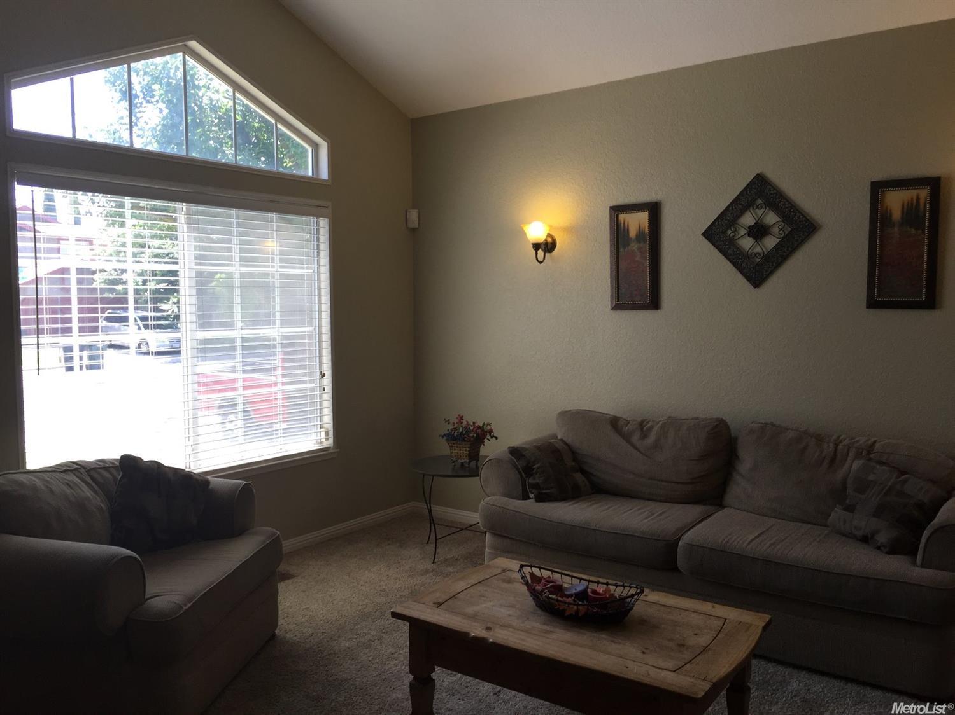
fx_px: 800
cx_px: 478
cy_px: 358
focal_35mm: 29
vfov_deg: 48.2
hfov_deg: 61.7
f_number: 2.2
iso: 32
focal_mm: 4.15
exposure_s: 1/120
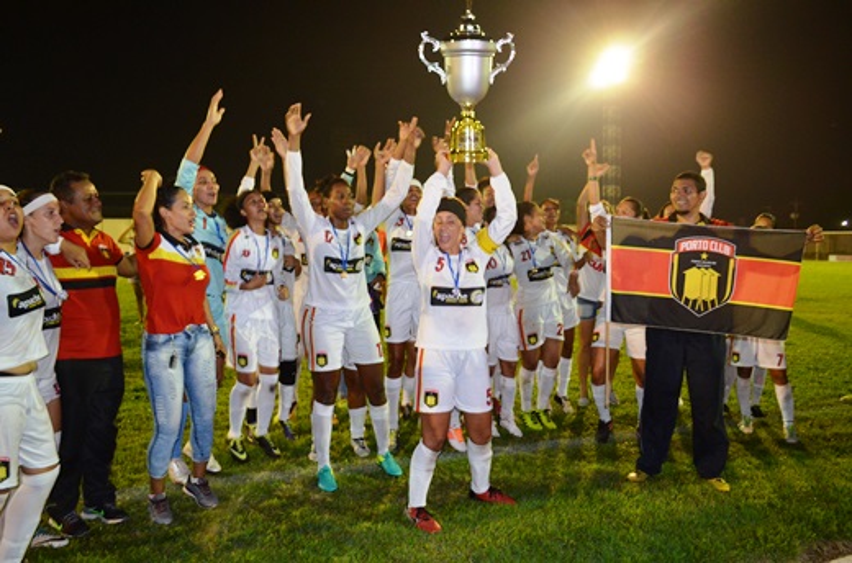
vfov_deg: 47.7
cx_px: 426
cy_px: 282
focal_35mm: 27
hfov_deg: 67.5
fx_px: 637
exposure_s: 1/60
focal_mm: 18
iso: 1000
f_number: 3.5
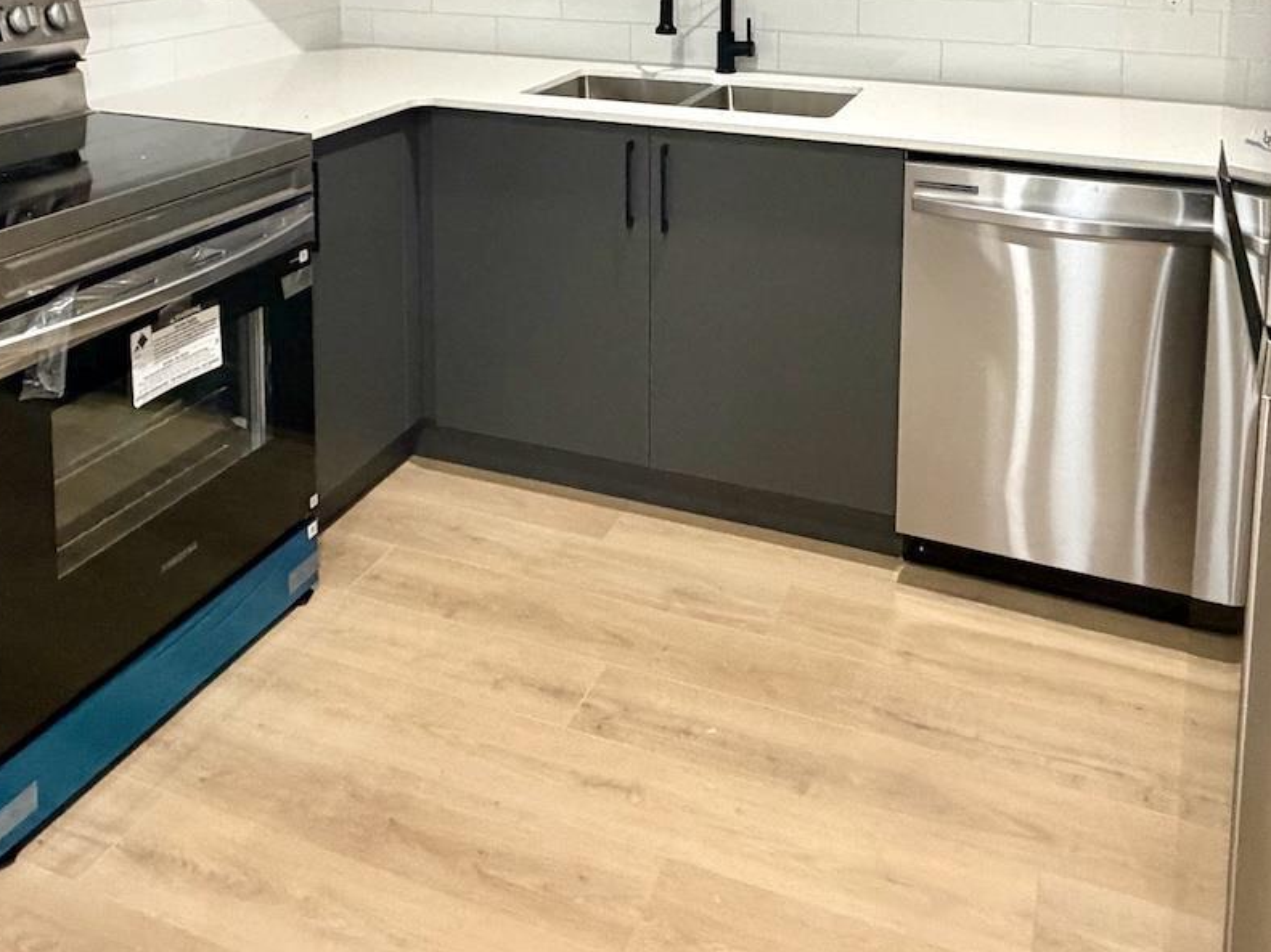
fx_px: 1248
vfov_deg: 37.0
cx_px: 619
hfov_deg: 54.0
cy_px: -21
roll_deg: +0.5
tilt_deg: -4.0
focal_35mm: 34
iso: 500
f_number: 2.2
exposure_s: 1/60
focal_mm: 2.22
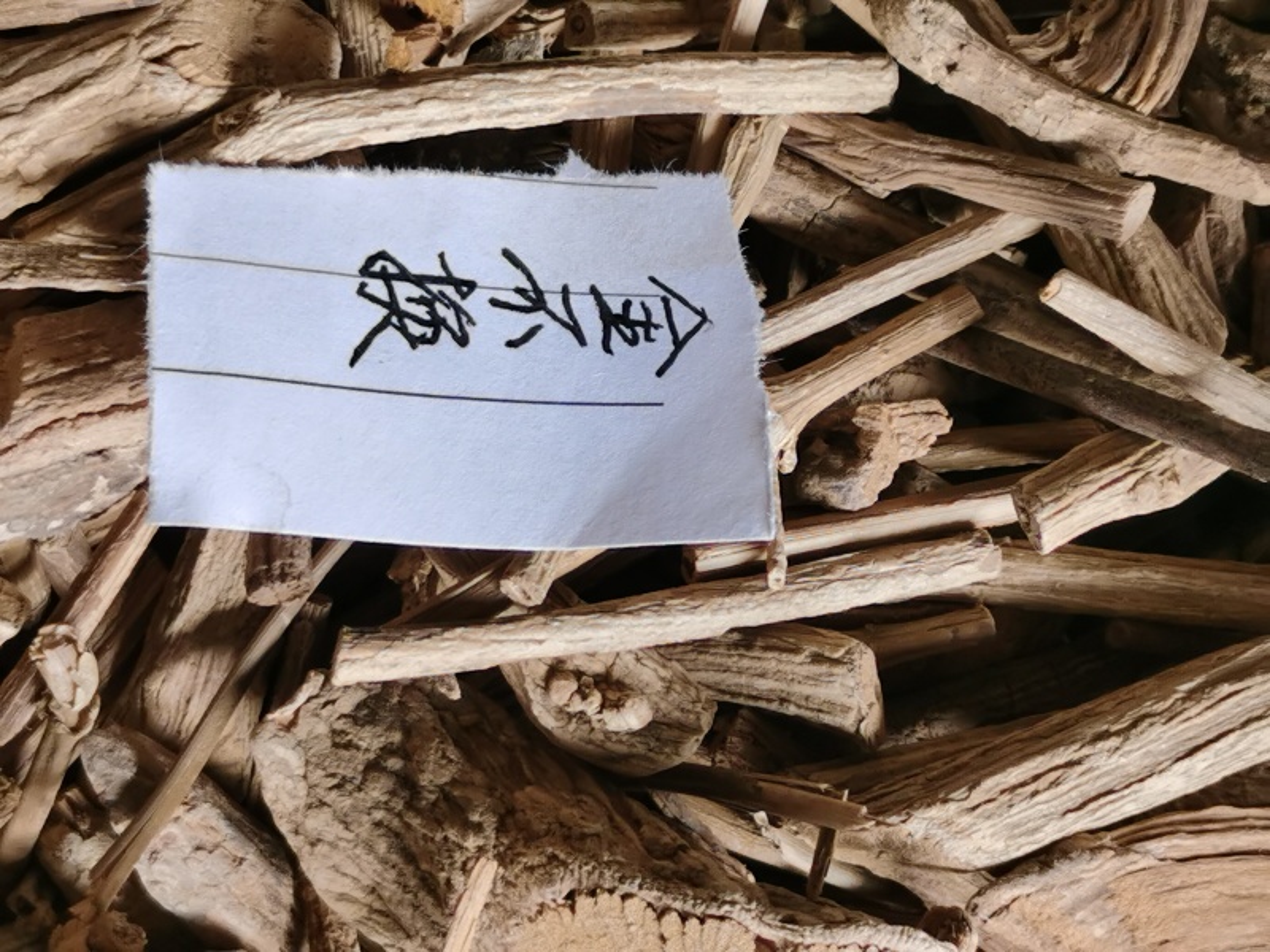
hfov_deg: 18.4
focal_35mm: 107
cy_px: 476
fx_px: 3926
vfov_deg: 13.8
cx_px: 635
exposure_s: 1/100
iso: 80
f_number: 1.8
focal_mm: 5.58
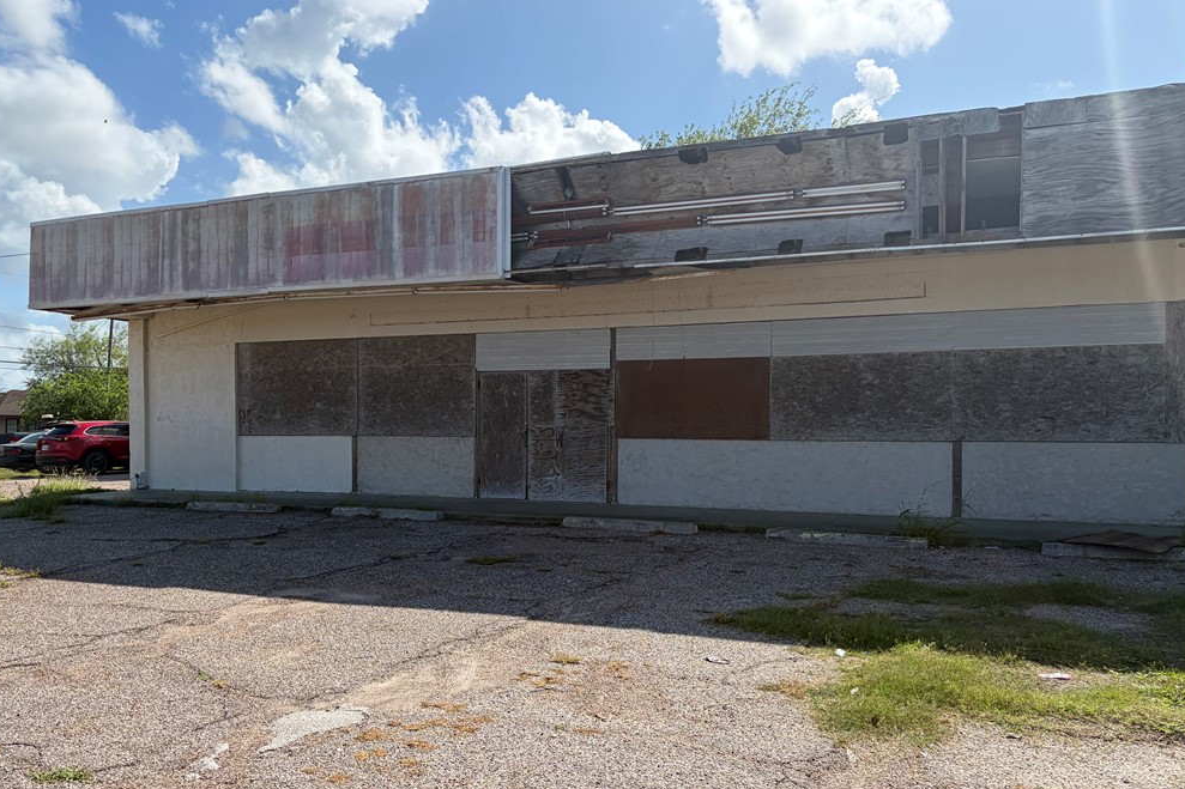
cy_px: 431
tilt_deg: -0.7
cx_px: 601
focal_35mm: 28
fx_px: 921
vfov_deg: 46.3
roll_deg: +0.8
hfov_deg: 65.5
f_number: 1.6
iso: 64
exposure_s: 1/4608
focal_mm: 5.96
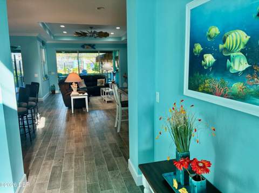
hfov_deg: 67.4
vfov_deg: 53.0
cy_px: 96
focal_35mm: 26
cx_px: 130
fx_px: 194
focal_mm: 4.2
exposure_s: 1/120
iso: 100
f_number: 1.64
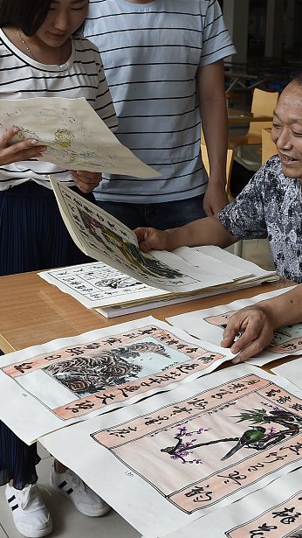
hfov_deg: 24.0
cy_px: 207
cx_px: 251
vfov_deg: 41.8
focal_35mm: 49
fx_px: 697
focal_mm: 24
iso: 640
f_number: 5.6
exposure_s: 1/125
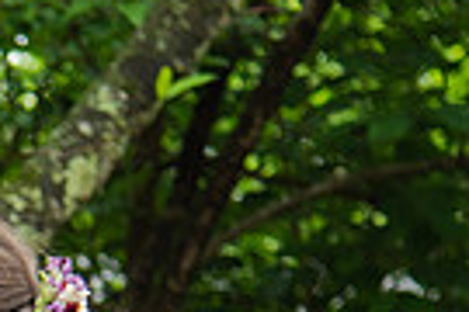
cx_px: -502
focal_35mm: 276
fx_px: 3595
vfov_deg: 4.9
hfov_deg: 7.2
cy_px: 567
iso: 400
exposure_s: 1/400
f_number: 4
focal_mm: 62
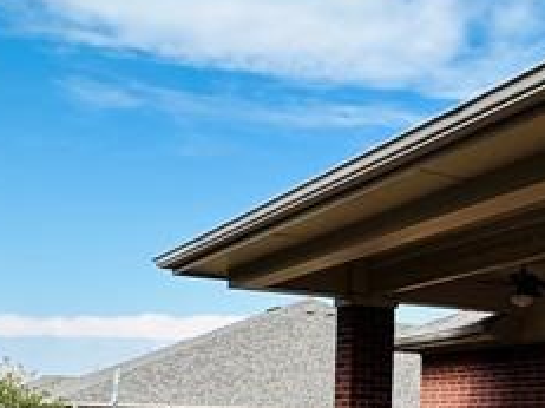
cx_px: 760
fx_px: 976
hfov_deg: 25.5
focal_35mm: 62
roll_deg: -1.3
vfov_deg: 22.6
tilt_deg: +0.9
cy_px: 420
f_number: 2.2
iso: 40
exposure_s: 1/711
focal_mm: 2.22
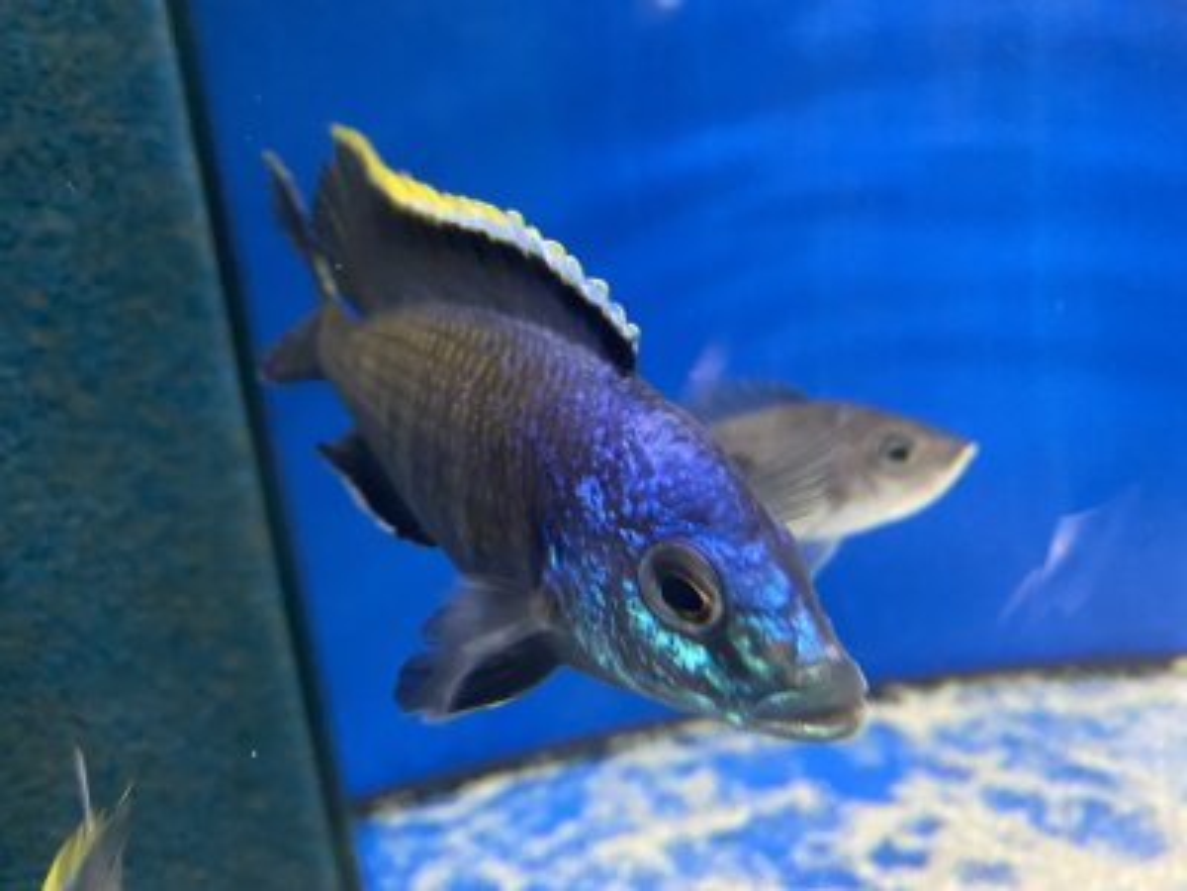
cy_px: 446
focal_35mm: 26
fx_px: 892
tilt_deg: -14.9
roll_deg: +5.8
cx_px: 594
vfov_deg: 53.1
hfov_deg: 67.3
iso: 500
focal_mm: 4.25
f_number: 1.8
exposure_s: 1/33
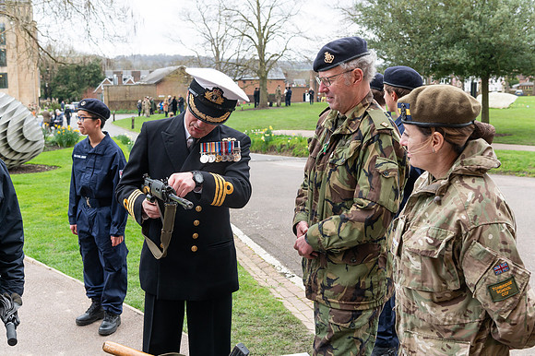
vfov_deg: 33.4
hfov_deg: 48.5
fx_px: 594
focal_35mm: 40
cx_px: 268
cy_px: 178
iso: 450
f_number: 7.1
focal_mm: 40
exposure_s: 1/250
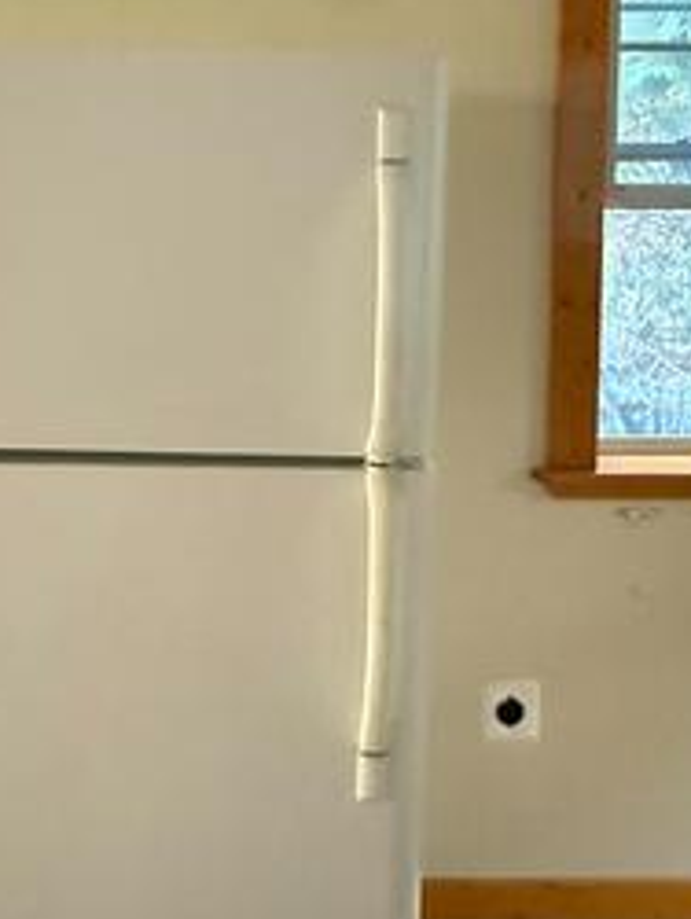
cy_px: 272
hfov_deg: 33.3
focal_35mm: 43
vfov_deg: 42.9
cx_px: 213
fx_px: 1143
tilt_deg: -4.8
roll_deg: +0.0
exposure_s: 1/58
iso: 1600
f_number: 2.2
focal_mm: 2.22
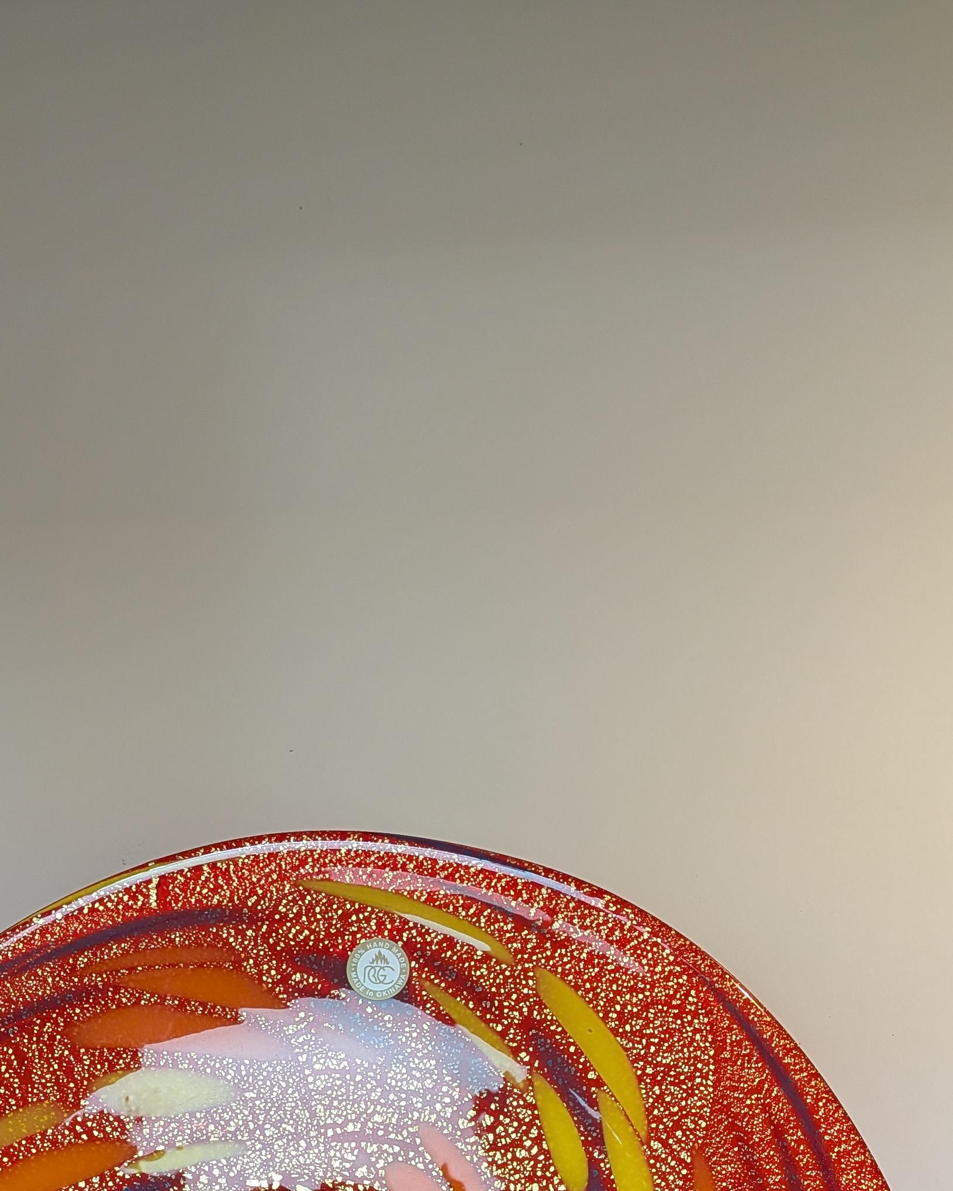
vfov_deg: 36.7
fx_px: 1622
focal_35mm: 46
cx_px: 437
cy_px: 1161
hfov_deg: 32.7
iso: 98
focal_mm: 4.53
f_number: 1.7
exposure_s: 1/60
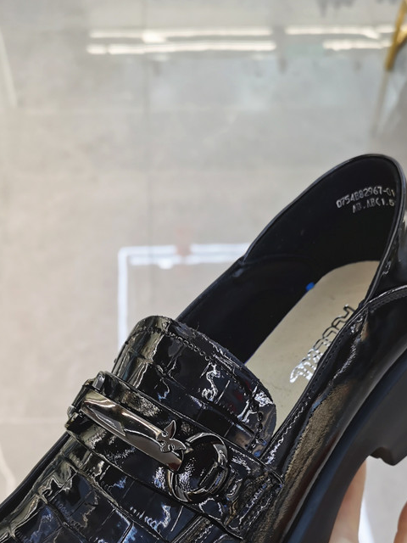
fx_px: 705
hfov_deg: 32.2
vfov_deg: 40.4
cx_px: 200
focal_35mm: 45
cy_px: 431
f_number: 1.8
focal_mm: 5.58
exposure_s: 1/121
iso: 50
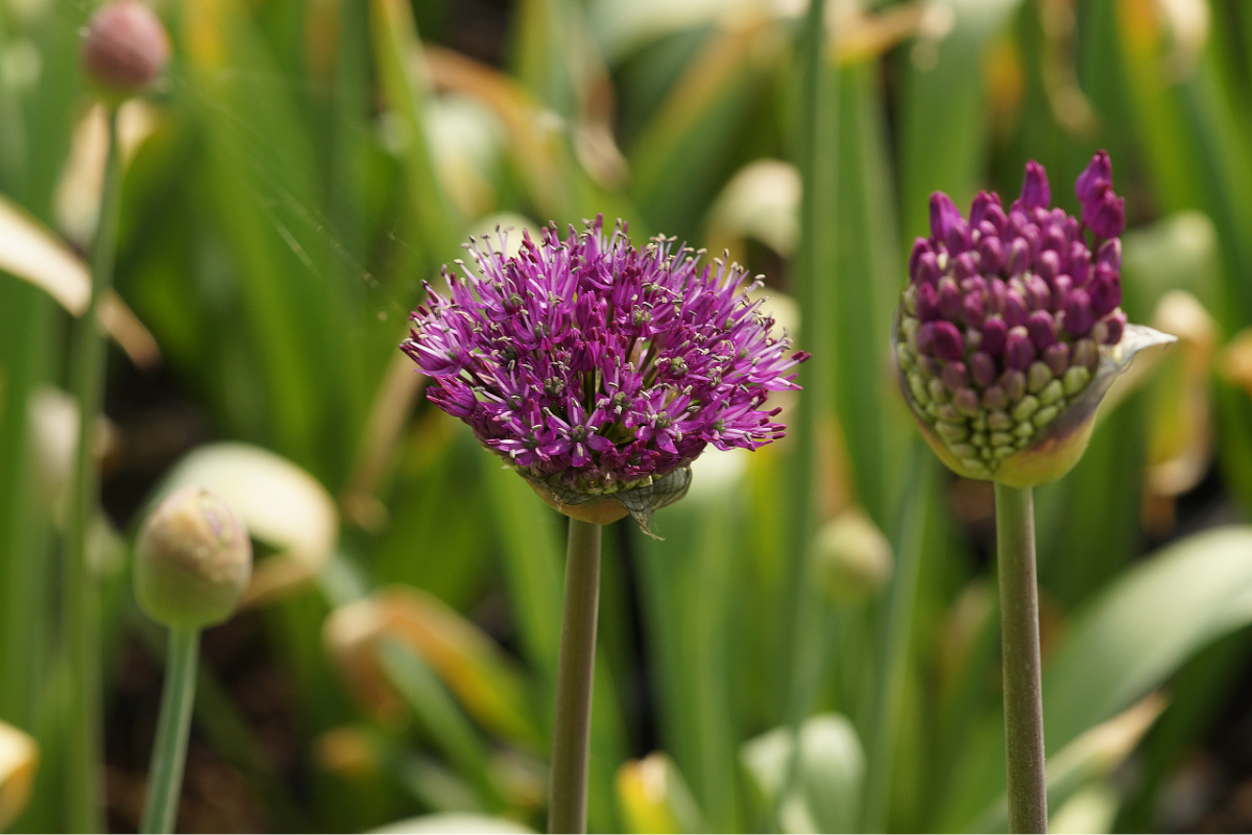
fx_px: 5216
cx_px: 626
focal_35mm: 150
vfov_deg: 9.1
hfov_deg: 13.7
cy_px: 418
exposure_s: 1/160
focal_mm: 100
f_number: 7.1
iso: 160
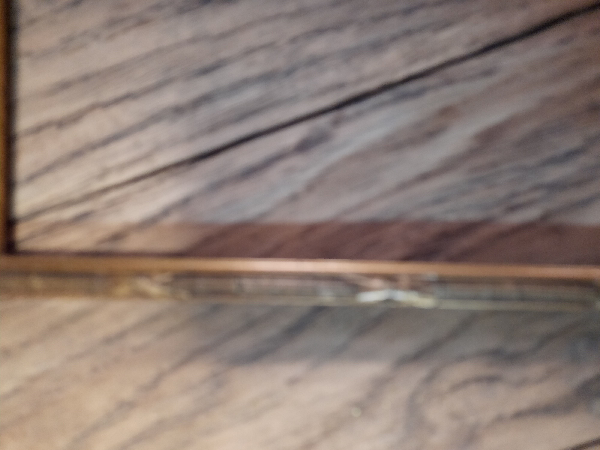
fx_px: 433
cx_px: 300
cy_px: 225
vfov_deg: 54.9
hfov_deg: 69.4
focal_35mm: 25
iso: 500
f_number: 2
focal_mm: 4.6
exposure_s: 1/25
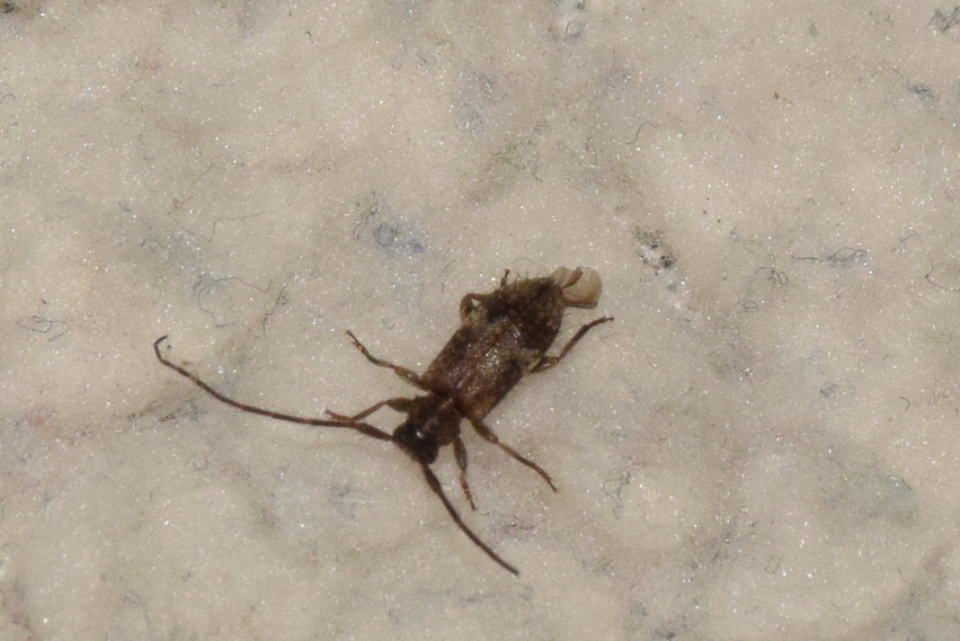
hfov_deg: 8.7
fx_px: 6296
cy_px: 337
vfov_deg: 5.8
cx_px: 467
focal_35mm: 236
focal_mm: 140
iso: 1000
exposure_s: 1/160
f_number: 16
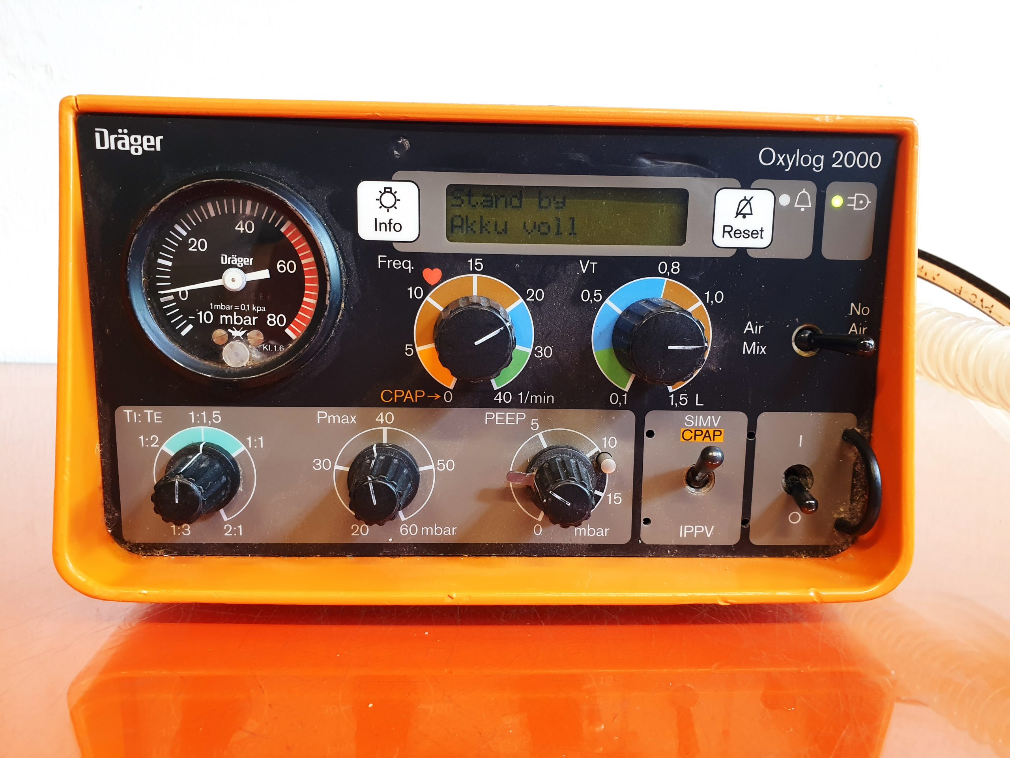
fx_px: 759
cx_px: 505
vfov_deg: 53.1
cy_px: 379
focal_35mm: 26
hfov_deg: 67.3
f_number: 2.4
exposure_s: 1/50
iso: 200
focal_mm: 4.3
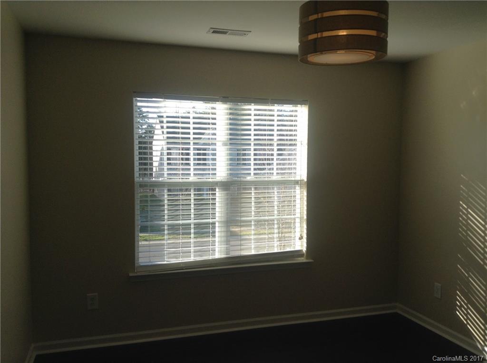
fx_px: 463
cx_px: 244
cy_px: 182
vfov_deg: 42.8
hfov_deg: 55.4
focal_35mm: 33
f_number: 2.4
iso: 25
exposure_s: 1/164
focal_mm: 3.3
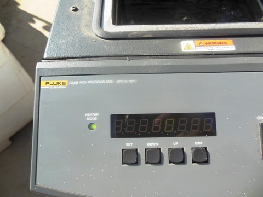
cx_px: 132
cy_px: 98
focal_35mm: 25
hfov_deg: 69.4
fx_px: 190
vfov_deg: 54.9
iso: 125
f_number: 3.2
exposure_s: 1/800
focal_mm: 4.5
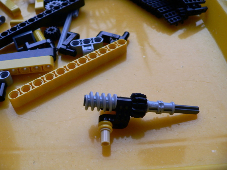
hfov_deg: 51.4
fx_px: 236
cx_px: 114
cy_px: 85
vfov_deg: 39.7
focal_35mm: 36
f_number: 2.8
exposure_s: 1/40
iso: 200
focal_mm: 6
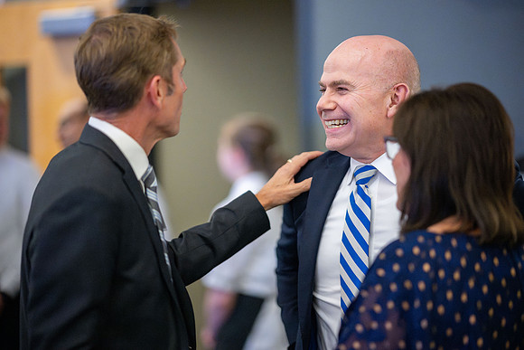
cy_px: 175
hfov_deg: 19.5
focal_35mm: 105
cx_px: 262
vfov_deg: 13.0
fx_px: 1529
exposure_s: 1/500
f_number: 1.4
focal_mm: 105
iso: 6400
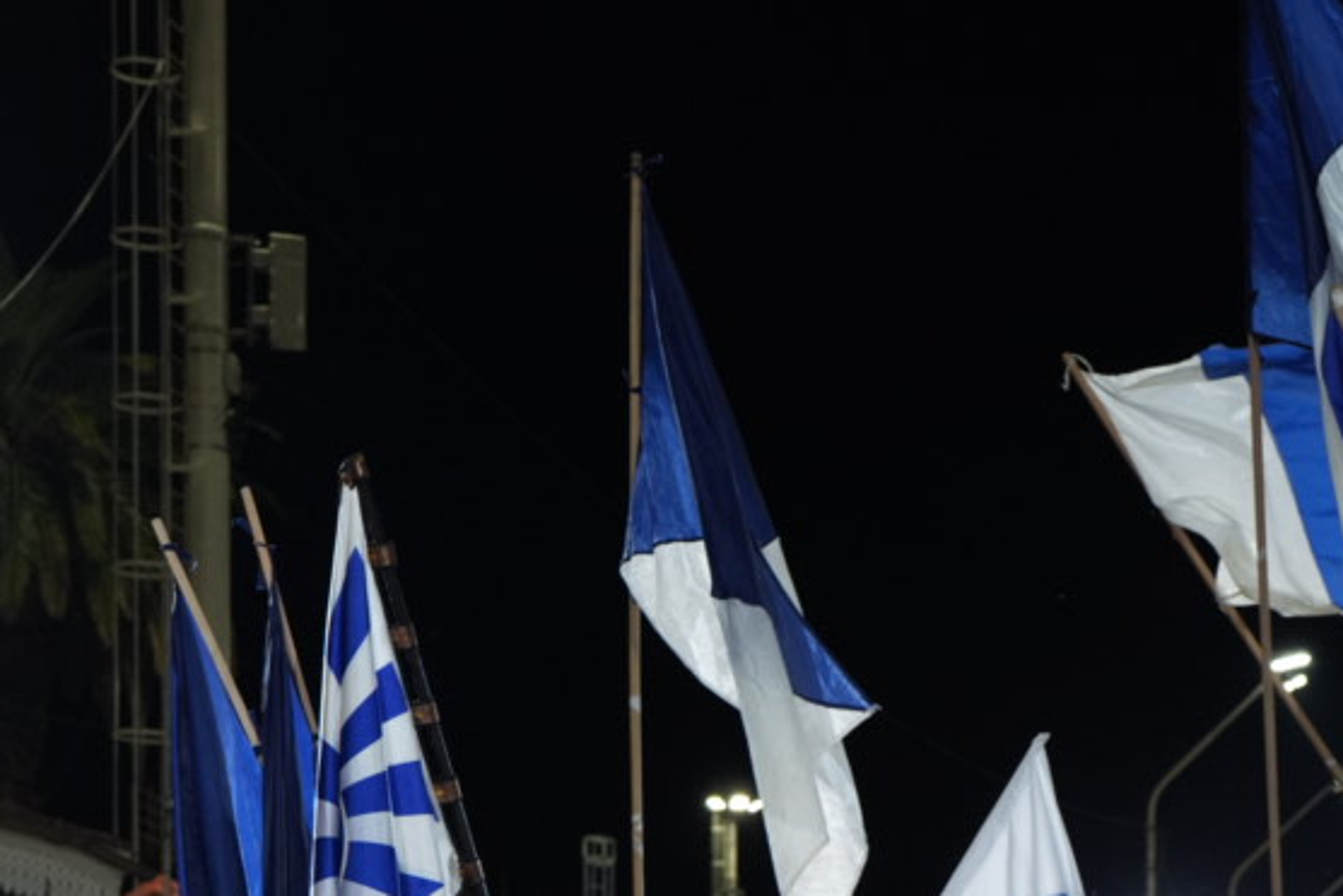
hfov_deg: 22.0
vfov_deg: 14.5
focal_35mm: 90
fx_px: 3359
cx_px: 1254
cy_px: 1185
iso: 640
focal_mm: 31
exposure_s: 1/400
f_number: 2.8
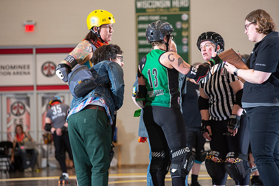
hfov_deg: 10.3
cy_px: 93
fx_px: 1550
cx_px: 140
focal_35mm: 200
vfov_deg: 6.9
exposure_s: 1/160
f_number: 5
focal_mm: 200
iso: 640
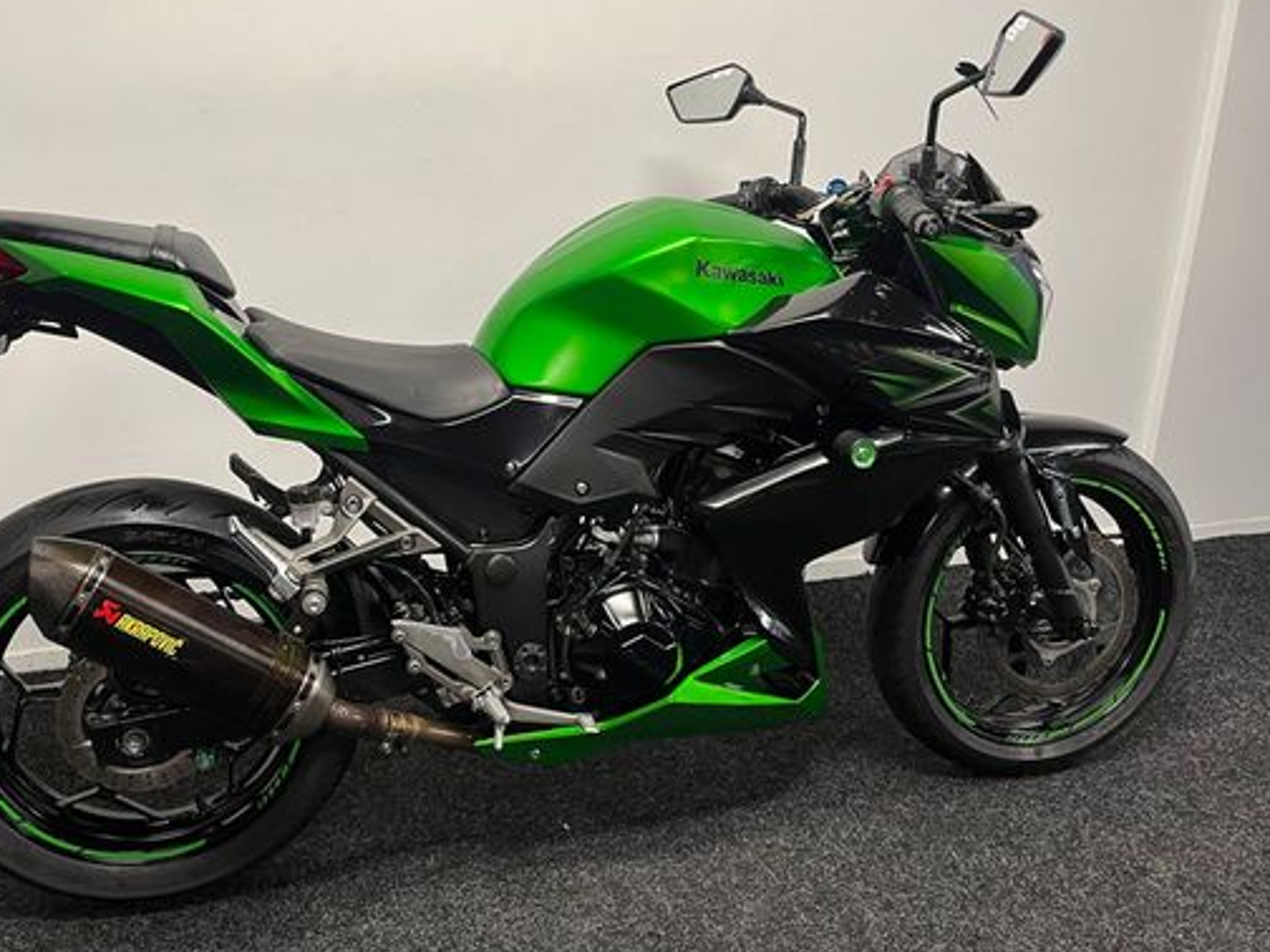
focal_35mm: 33
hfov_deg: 55.0
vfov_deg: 42.9
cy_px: 456
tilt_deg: -20.4
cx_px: 512
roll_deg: +0.5
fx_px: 1211
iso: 100
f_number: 1.6
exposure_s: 1/50
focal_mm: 5.1
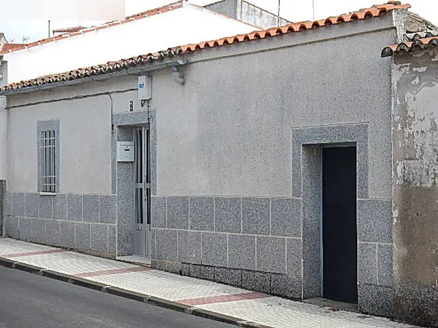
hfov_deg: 25.0
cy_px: 164
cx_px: 219
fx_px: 987
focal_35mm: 78
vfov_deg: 18.9
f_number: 4.4
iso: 125
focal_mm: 13.9
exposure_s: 1/400
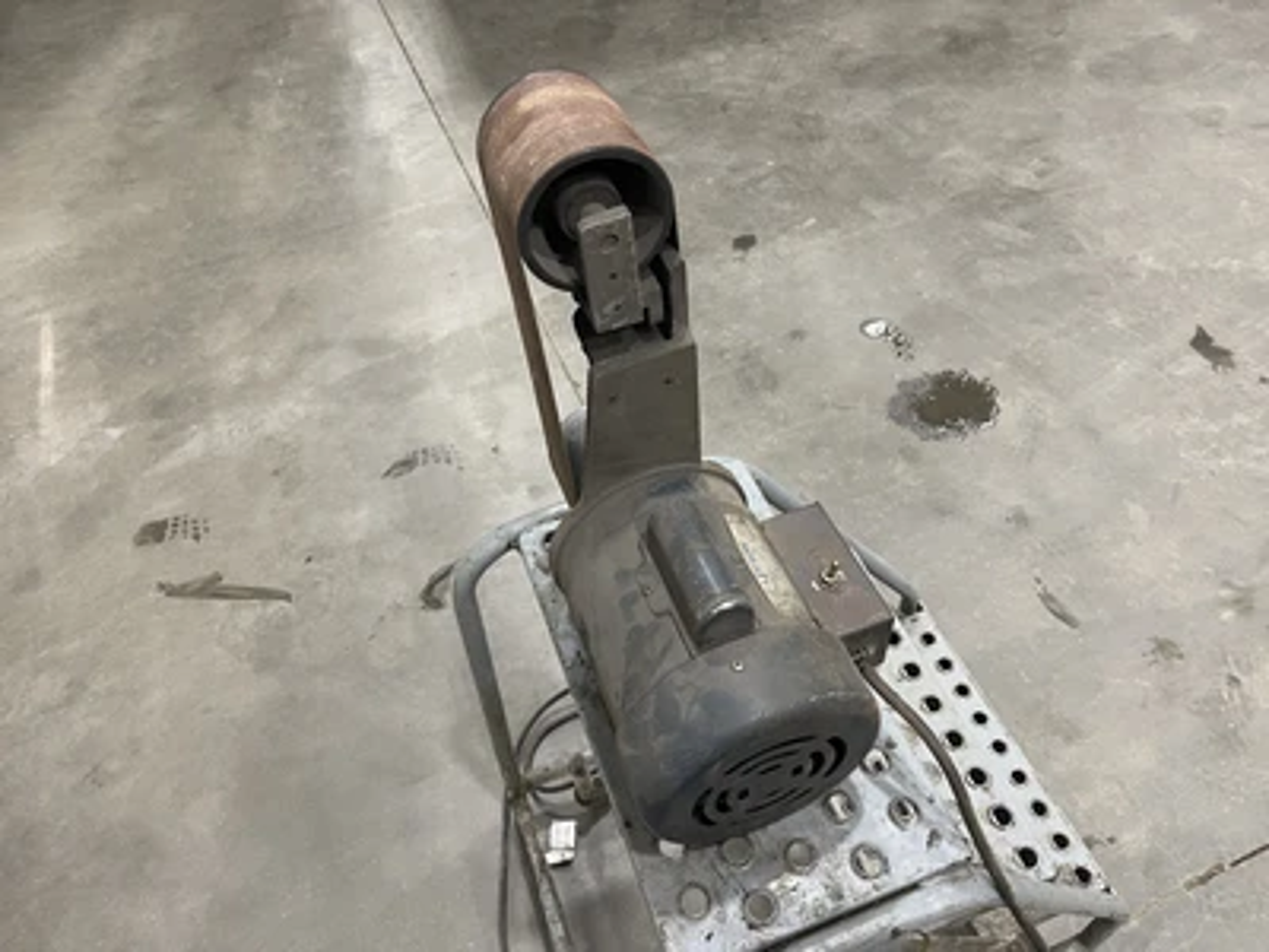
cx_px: 634
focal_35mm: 25
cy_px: 476
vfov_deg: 54.9
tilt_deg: -52.1
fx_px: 916
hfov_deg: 69.4
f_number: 1.6
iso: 320
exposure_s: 1/60
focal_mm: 5.1
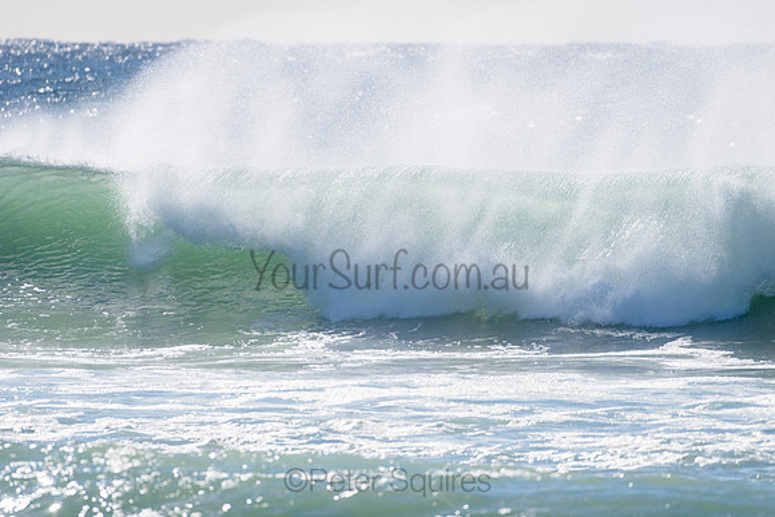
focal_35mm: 511
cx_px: 392
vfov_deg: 2.7
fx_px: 10993
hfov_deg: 4.0
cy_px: 259
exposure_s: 1/2000
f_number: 5.6
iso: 160
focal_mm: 500
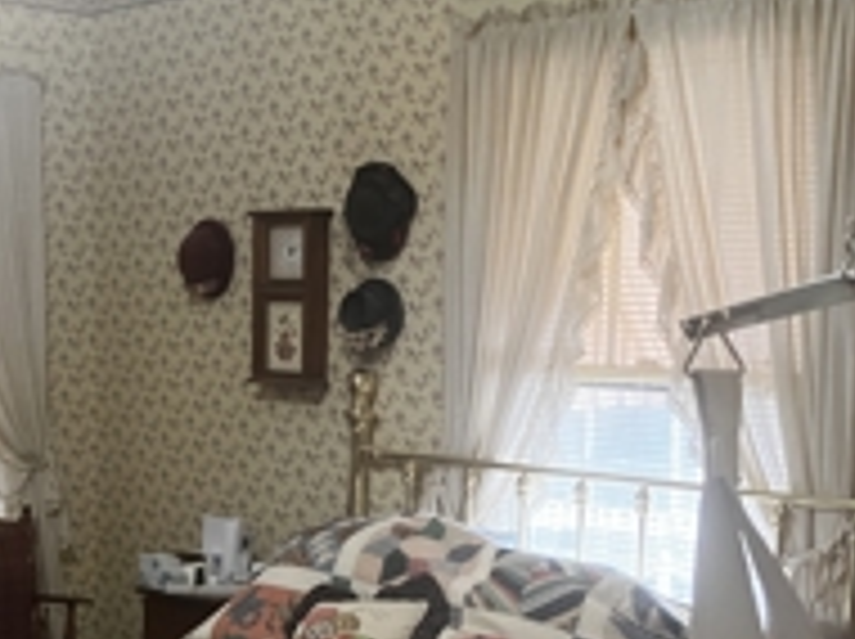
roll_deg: +0.0
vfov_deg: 24.3
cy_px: 518
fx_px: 1455
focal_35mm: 59
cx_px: 238
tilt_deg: -7.7
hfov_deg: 32.3
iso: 400
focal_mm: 3.99
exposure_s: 1/30
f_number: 1.8
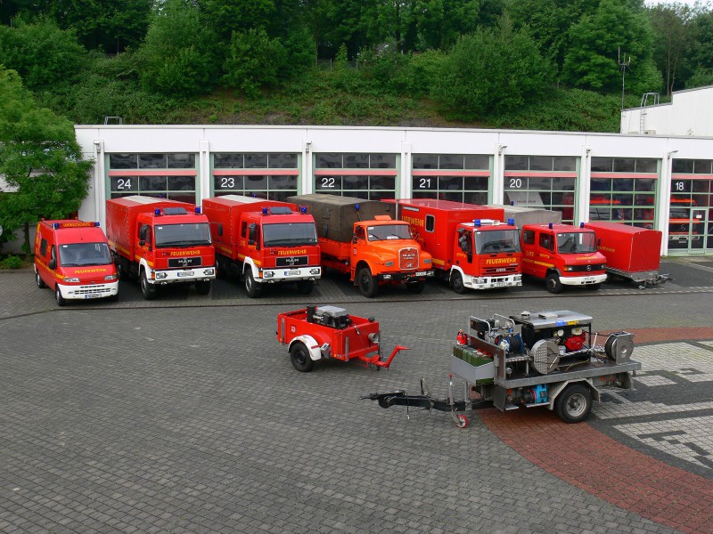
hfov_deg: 52.6
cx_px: 356
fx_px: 721
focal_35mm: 35
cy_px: 267
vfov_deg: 40.7
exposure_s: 1/125
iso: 80
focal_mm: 7.4
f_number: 5.6
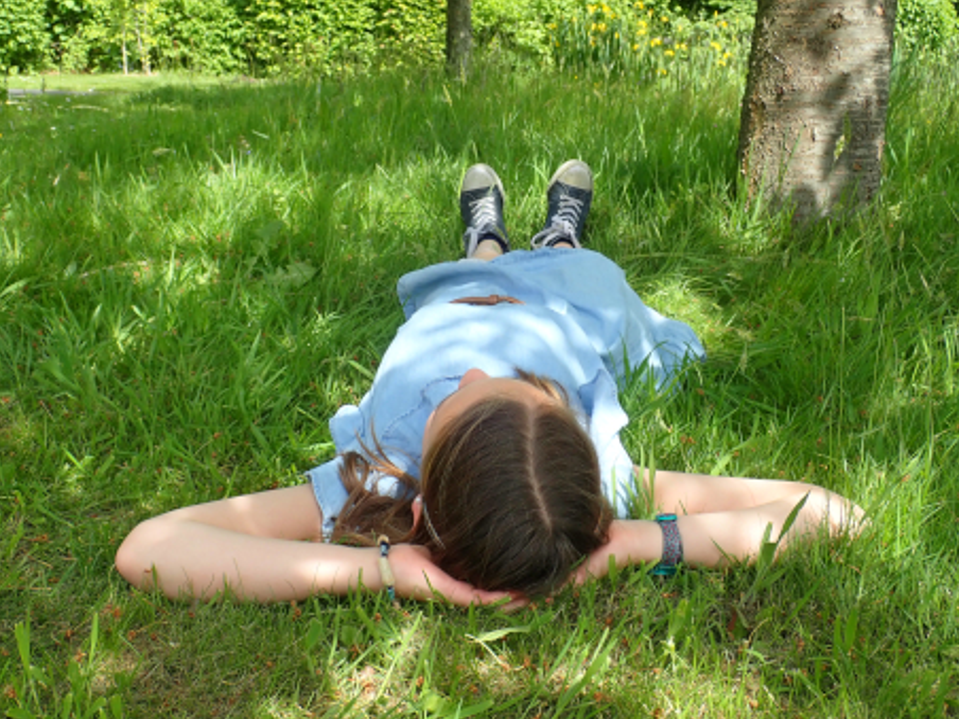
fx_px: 1164
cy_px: 326
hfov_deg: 44.8
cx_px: 499
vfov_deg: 34.3
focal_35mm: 42
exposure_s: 1/200
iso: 100
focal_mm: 6.86
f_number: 3.5
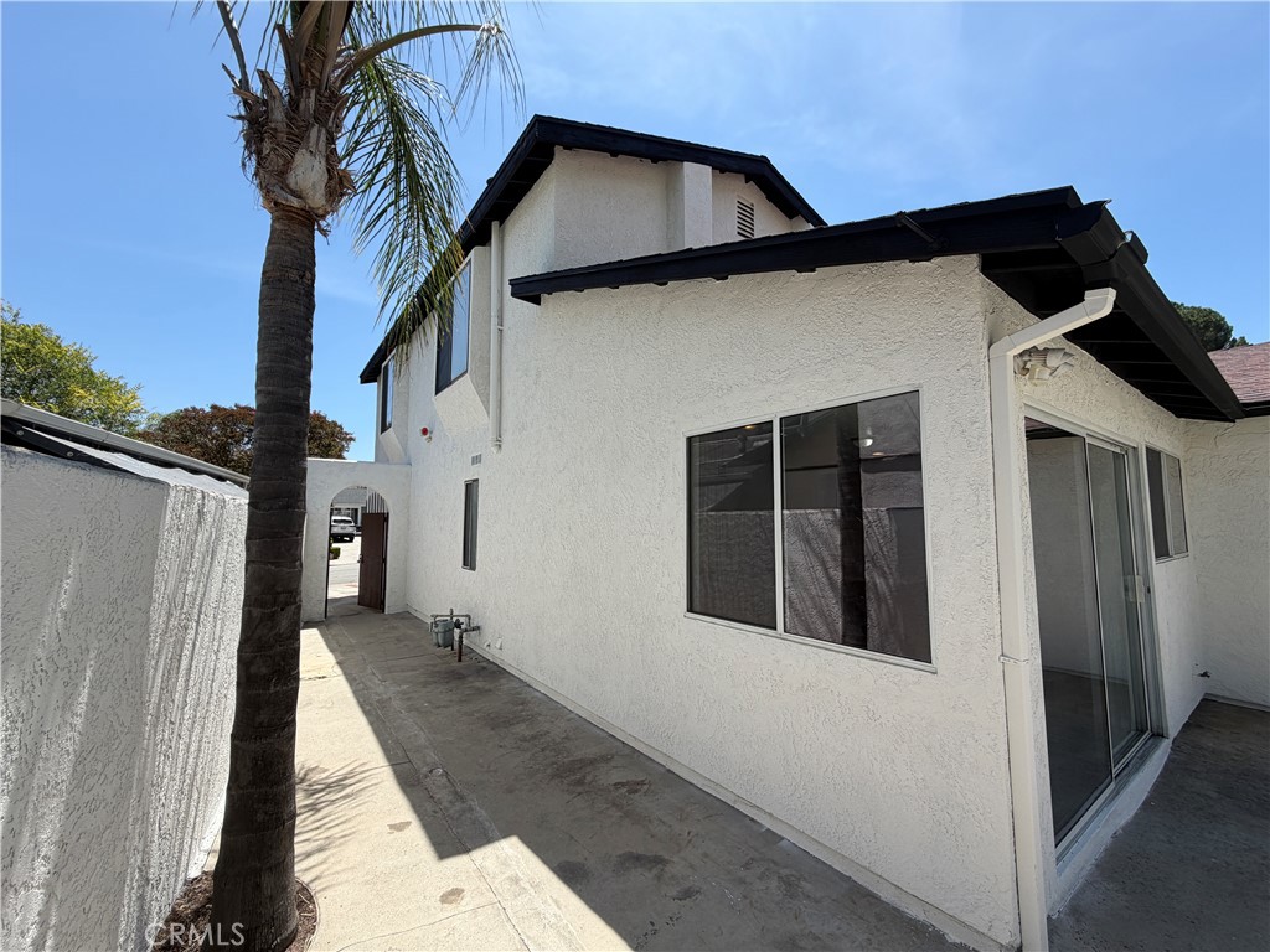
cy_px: 476
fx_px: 514
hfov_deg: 102.1
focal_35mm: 14
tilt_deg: +5.2
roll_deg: +0.3
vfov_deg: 85.7
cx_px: 635
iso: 25
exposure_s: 1/770
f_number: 2.2
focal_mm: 2.22
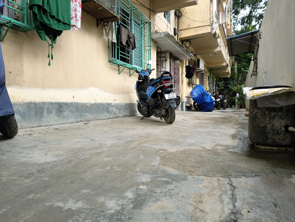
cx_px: 148
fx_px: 205
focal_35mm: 24
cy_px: 111
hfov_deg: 71.6
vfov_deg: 56.8
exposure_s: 1/100
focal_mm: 5.56
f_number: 1.8
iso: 110
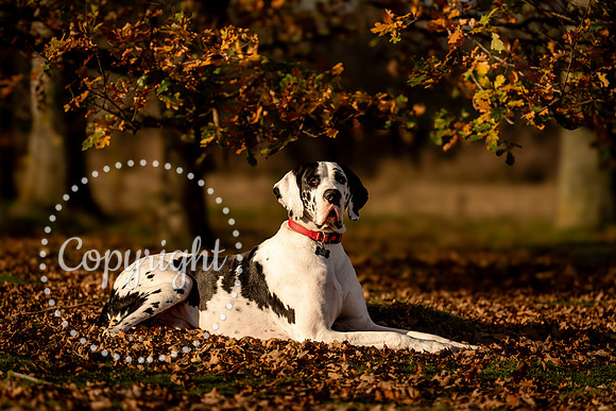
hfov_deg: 15.9
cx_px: 308
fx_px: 2208
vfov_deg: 10.6
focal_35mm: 129
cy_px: 206
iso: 200
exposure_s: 1/3200
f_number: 2.8
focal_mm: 129
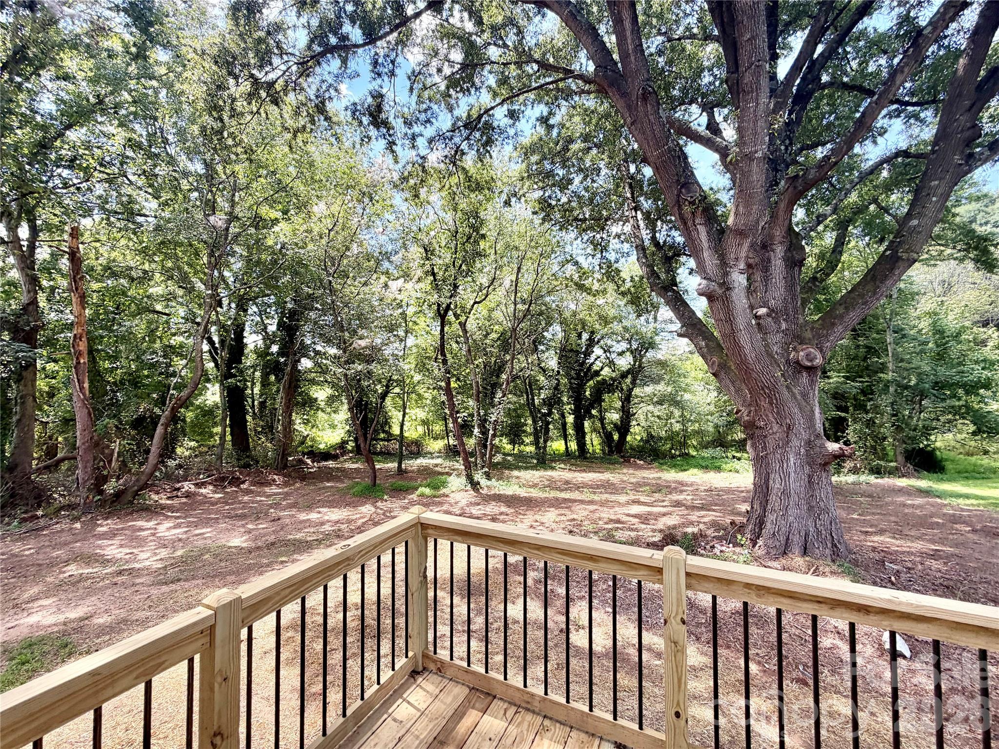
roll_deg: +0.5
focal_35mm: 14
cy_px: 374
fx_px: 404
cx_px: 500
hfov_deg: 102.1
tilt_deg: +2.4
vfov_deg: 85.7
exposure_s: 1/168
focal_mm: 2.22
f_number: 2.2
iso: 50
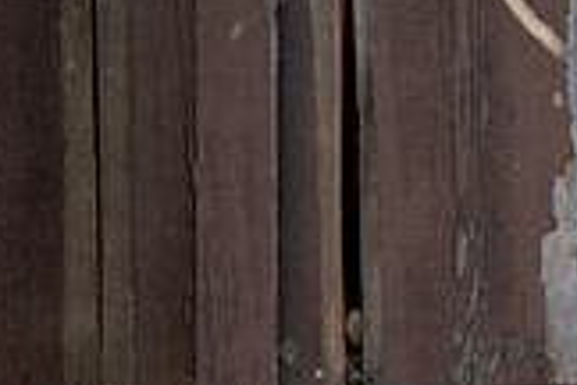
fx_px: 8013
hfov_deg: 4.1
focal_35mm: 500
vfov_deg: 2.7
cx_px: 1012
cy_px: 273
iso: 50
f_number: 2.8
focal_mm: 140
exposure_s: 1/160
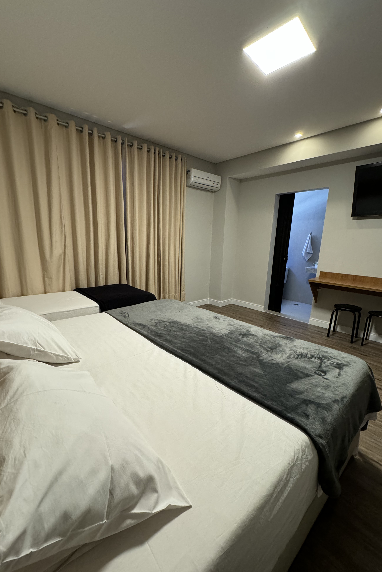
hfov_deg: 77.1
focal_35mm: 15
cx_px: 173
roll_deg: -0.5
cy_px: 289
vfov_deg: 100.4
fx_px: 239
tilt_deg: -12.6
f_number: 2.2
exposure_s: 1/60
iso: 320
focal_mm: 2.22
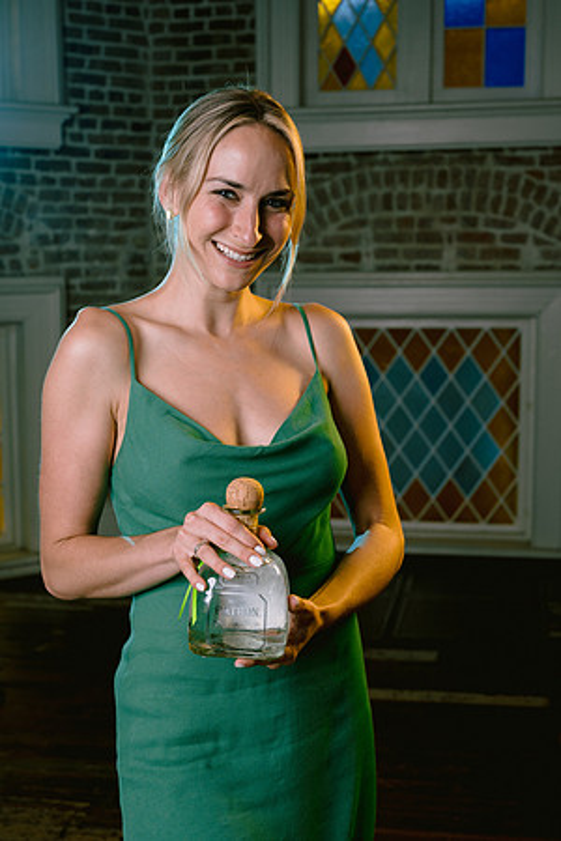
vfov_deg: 39.6
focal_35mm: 50
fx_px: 1169
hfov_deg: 27.0
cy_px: 420
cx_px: 280
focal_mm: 50
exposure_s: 1/125
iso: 200
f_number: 5.6
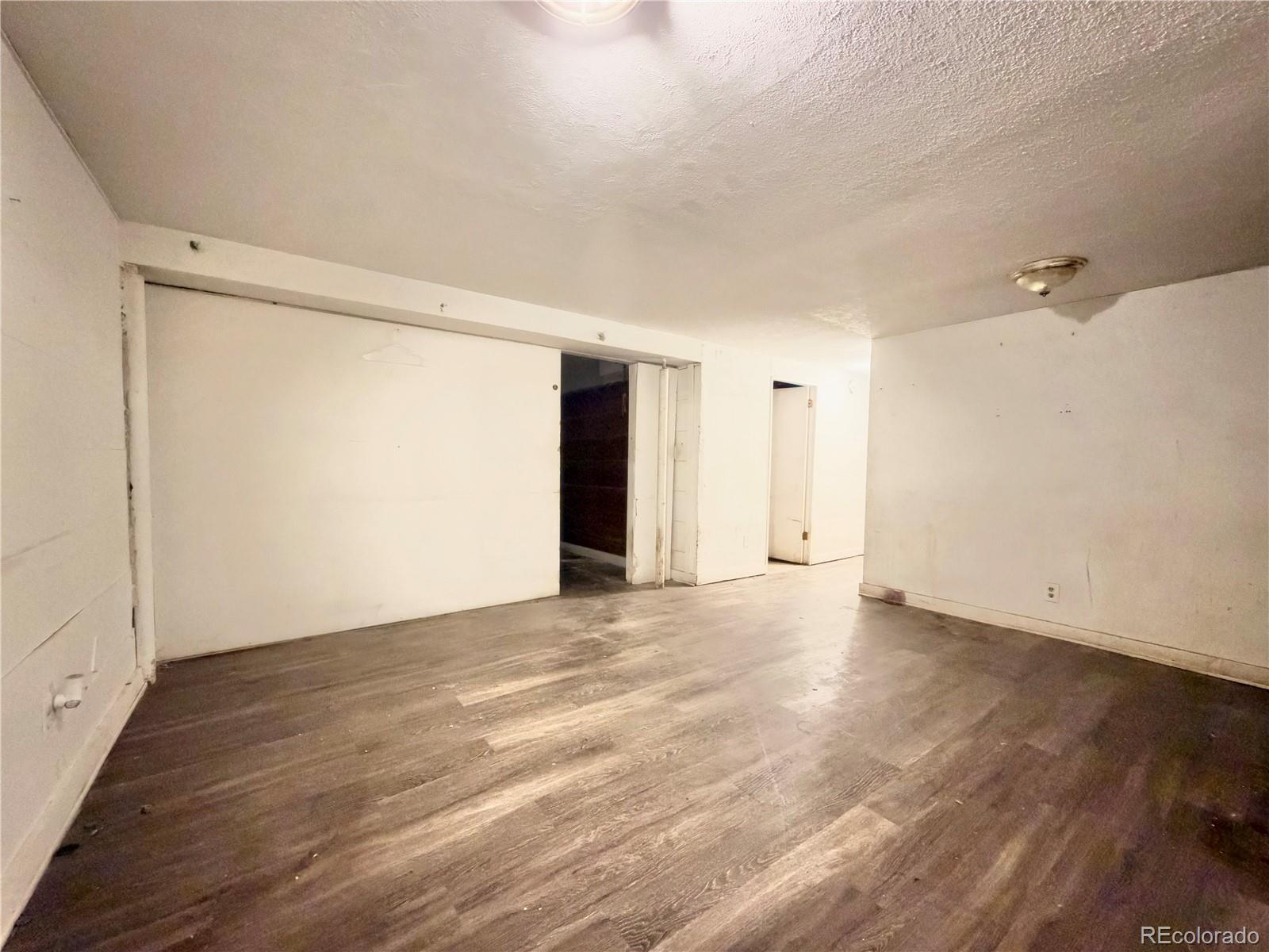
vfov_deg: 85.7
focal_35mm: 14
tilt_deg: -1.6
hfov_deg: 102.1
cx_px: 634
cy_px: 476
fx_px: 513
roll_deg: -0.9
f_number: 2.2
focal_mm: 2.22
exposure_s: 1/30
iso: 3200
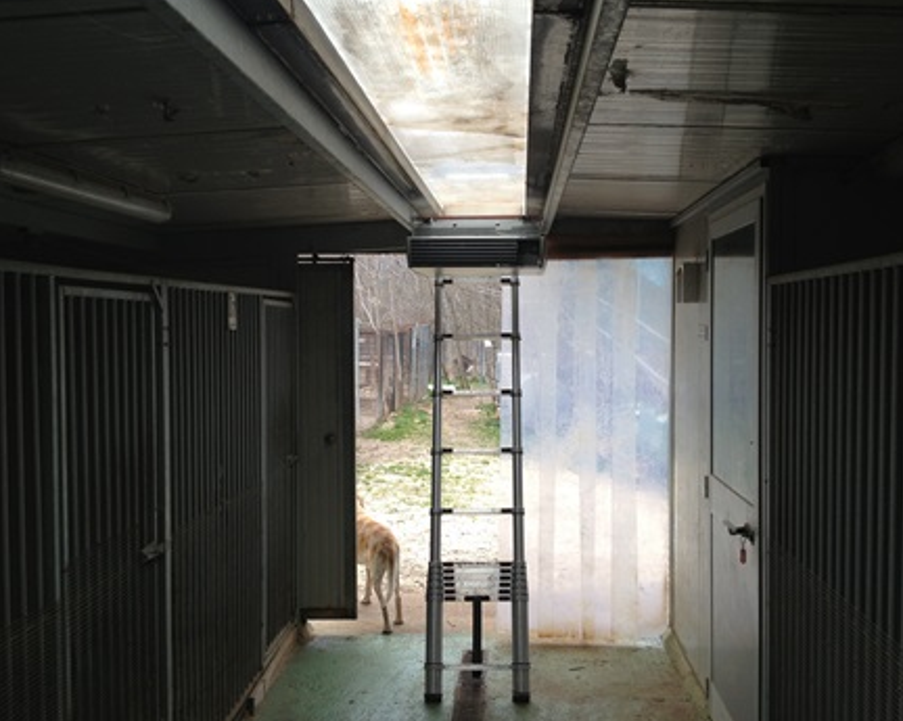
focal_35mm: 38
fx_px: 1015
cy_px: 362
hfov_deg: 48.0
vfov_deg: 39.1
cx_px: 462
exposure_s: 1/126
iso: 50
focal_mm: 4.28
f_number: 2.4
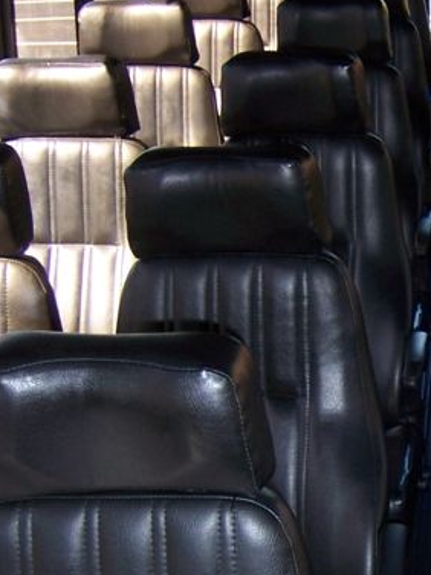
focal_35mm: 92
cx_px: 497
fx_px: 1527
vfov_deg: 21.1
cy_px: 436
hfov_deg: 15.6
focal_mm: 6.2
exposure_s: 1/60
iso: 80
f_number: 2.8
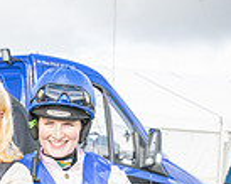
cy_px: 302
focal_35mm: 162
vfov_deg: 9.2
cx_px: -68
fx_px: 1105
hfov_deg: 11.6
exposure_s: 1/400
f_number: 4
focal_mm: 35
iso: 200
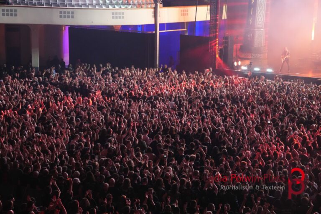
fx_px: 816
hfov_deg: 22.3
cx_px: 160
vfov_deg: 14.9
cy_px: 107
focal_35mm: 92
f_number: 4.5
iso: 6400
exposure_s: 1/50
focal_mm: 61
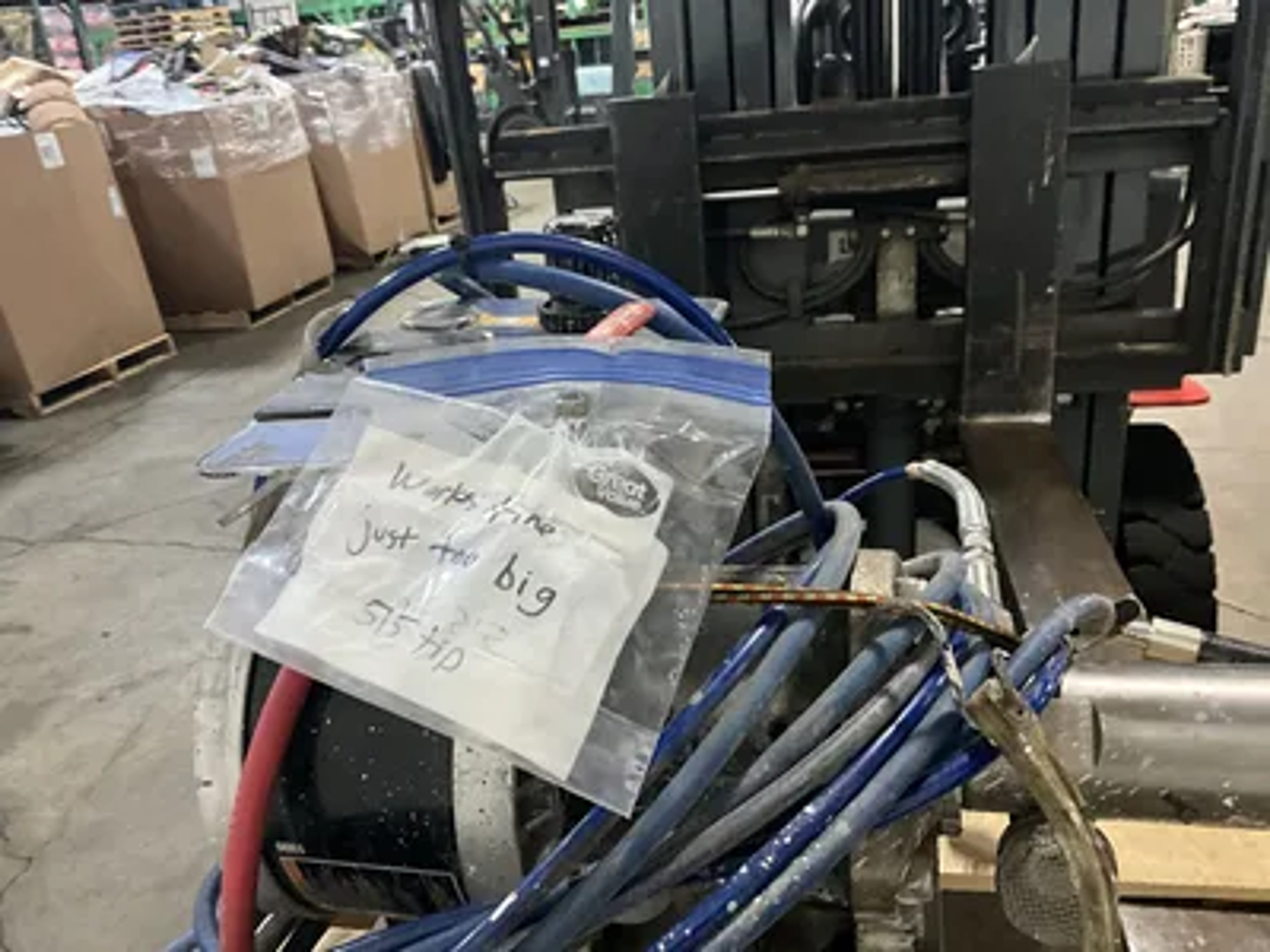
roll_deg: +7.8
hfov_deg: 61.7
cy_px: 476
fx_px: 1064
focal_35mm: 29
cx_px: 635
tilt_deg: -23.0
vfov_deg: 48.2
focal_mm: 3
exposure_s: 1/30
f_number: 1.8
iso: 320
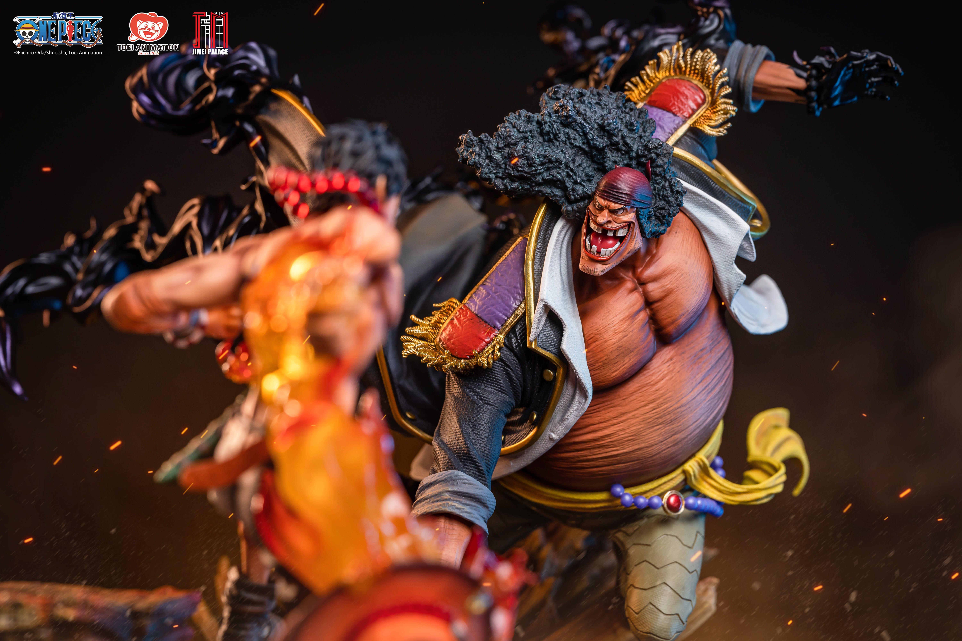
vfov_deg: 19.5
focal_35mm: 70
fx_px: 1870
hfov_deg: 28.8
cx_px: 481
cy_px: 320
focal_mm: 70
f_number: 6.3
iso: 200
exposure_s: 1/80
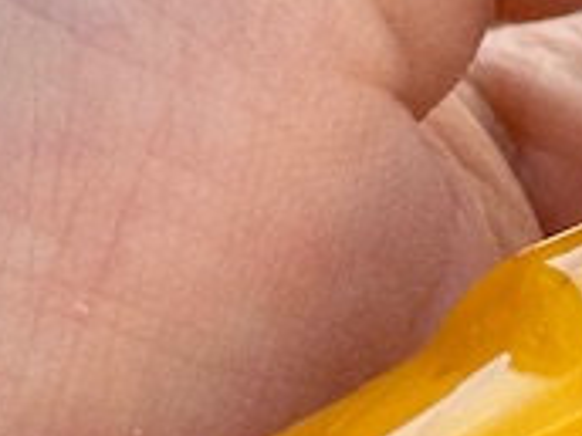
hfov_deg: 5.5
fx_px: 6019
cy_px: 101
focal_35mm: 358
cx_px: 792
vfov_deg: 4.2
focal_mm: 6.86
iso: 64
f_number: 1.78
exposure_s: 1/501
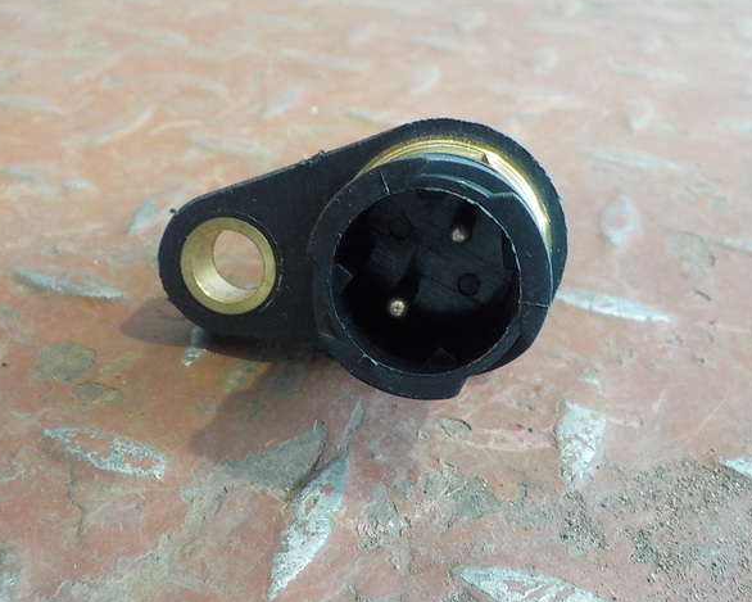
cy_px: 297
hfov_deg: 55.7
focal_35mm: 32
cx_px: 370
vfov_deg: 45.8
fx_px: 712
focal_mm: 4.1
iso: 400
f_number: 3.3
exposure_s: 1/20
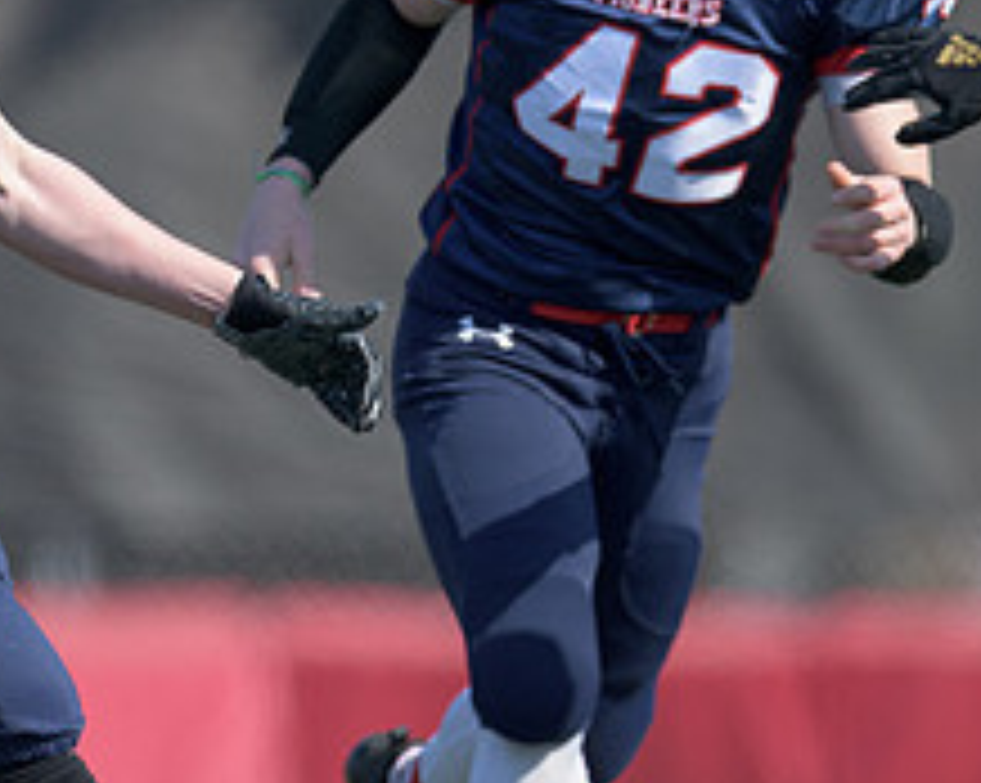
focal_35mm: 1850
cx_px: -45
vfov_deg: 0.8
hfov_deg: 1.0
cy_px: -4
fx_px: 53665
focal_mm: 500
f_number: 4
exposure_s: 1/2500
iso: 400
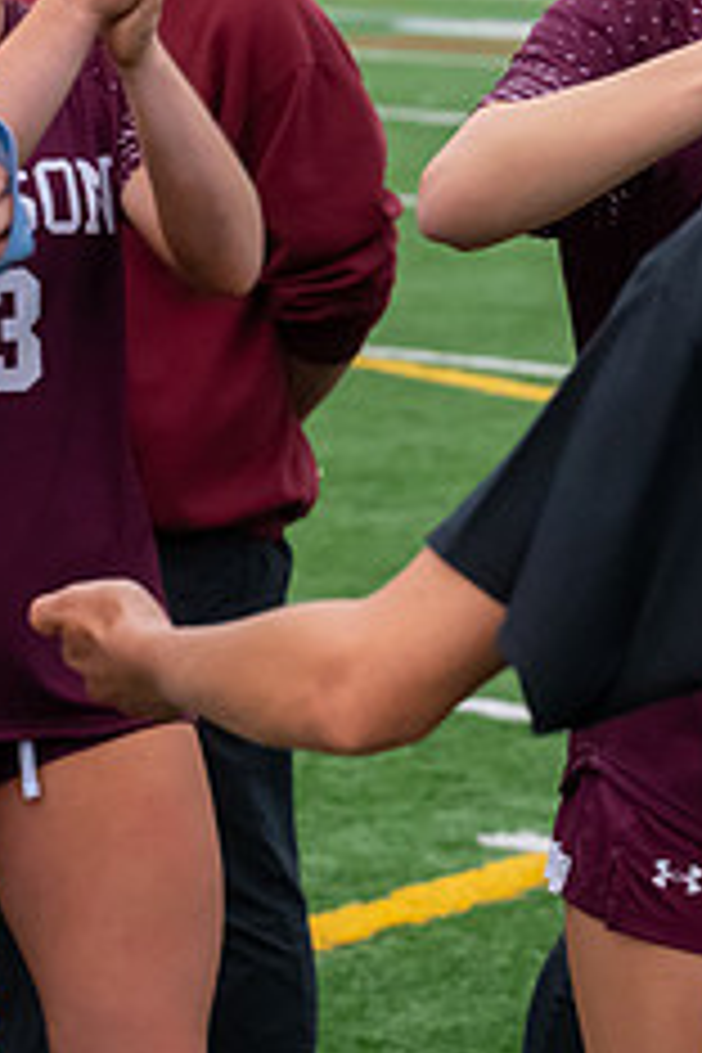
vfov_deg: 9.1
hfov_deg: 6.0
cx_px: 941
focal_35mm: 226
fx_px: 6610
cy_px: 90
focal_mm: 70
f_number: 5.6
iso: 4000
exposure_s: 1/800
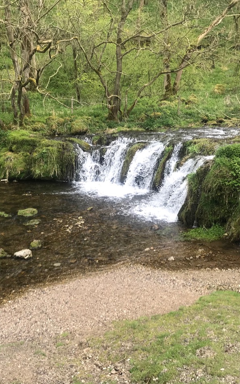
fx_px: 418
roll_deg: +0.6
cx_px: 116
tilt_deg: -13.7
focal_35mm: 40
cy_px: 192
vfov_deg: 49.3
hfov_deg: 32.0
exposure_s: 1/157
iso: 20
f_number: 1.8
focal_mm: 3.99
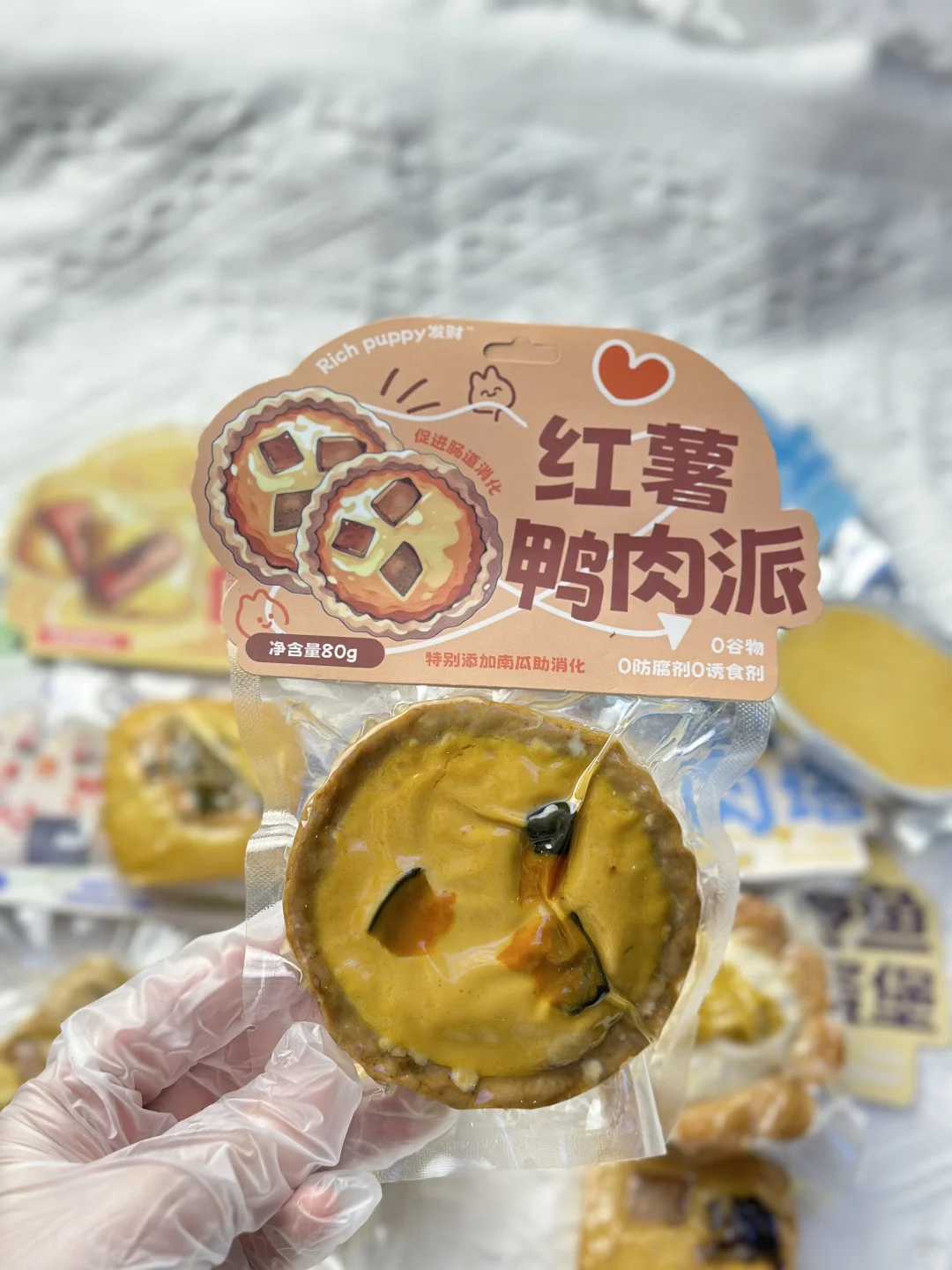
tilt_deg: -67.3
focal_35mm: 48
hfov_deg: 30.3
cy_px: 635
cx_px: 476
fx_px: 1760
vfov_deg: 39.7
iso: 160
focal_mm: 6.86
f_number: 1.78
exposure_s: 1/100
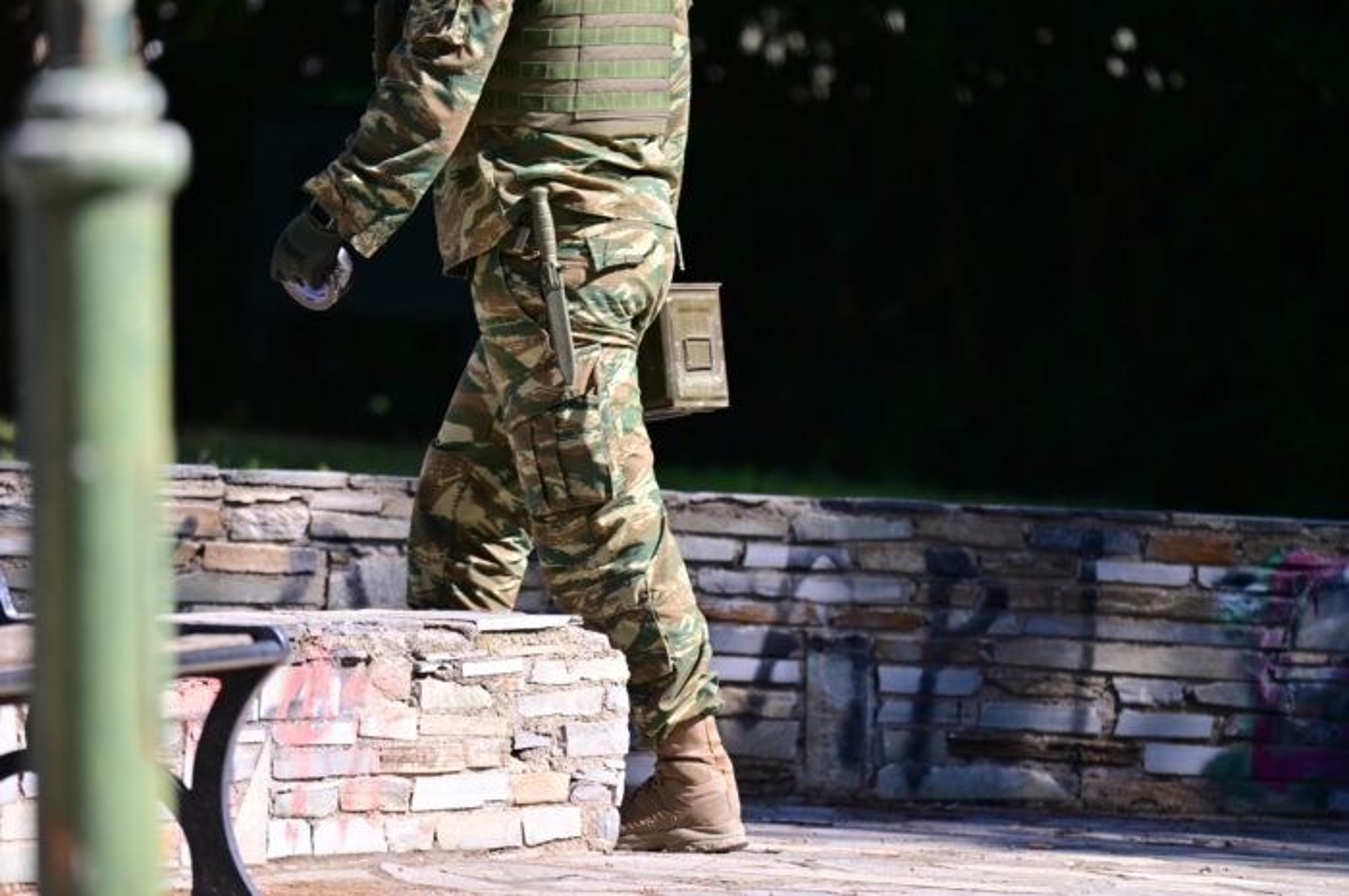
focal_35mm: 600
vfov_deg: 2.3
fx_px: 22457
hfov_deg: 3.4
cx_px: 674
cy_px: 448
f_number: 6.3
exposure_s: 1/500
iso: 280
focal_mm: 600
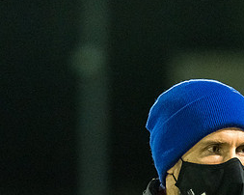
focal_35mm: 509
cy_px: 178
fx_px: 3673
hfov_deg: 3.8
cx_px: 132
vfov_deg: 3.0
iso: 6400
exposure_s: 1/1000
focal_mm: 194
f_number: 2.8
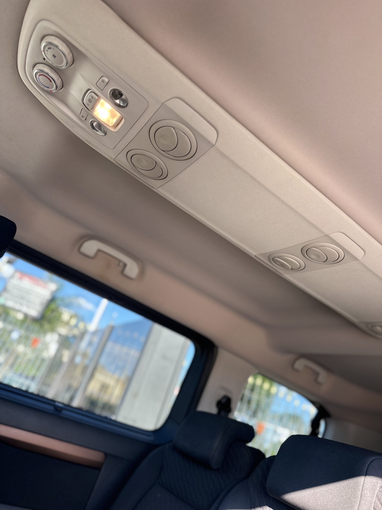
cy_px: 255
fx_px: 353
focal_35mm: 24
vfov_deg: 71.6
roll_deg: -21.3
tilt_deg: +25.8
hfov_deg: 56.8
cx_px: 191
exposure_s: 1/160
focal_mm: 6.86
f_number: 1.78
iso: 64
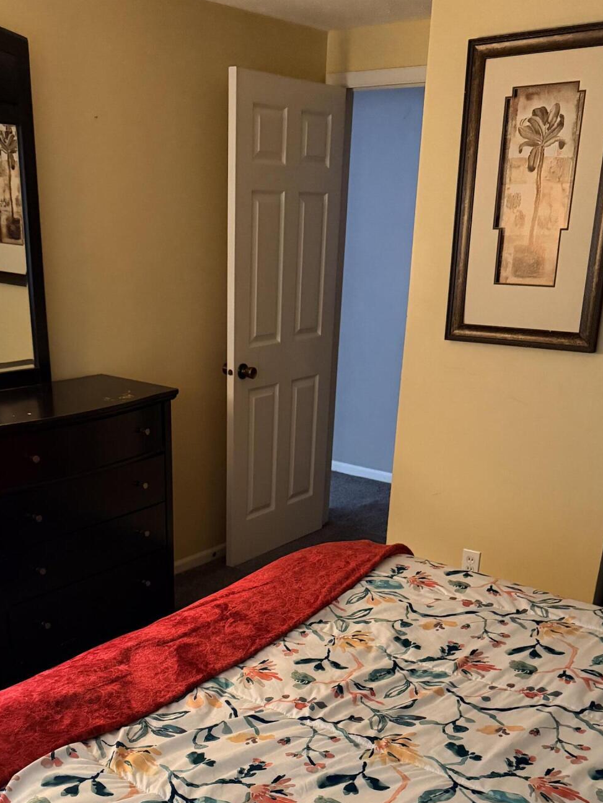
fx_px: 859
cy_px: 594
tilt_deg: -24.9
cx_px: 244
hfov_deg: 38.5
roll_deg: -1.4
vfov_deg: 48.4
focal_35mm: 37
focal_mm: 6.76
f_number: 1.78
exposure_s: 1/30
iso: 1000
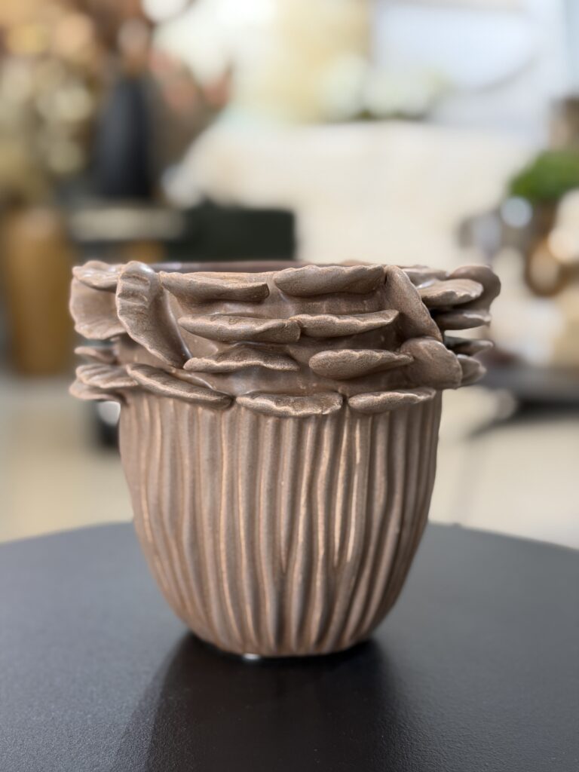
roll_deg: -0.8
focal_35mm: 48
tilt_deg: -8.5
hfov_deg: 30.3
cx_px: 290
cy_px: 386
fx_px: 1070
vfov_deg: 39.7
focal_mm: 6.76
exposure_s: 1/60
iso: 160
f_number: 1.78
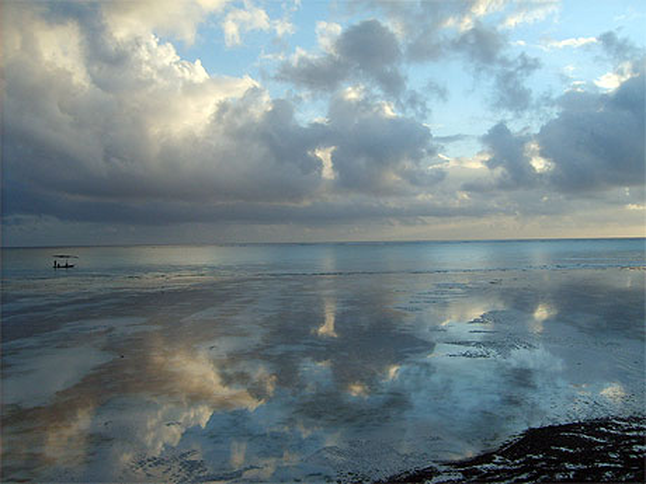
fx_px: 653
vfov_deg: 40.7
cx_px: 323
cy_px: 242
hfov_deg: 52.6
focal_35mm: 35
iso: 50
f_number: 2.8
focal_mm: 5.8
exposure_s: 1/500
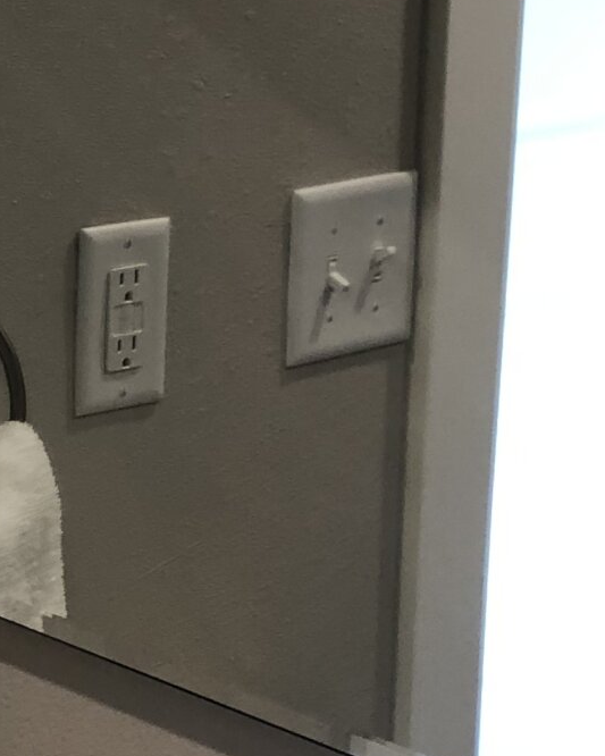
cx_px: 79
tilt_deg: -21.0
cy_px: 673
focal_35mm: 105
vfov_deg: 18.0
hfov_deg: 14.5
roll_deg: +2.7
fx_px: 2350
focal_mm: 3.99
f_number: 1.8
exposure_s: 1/30
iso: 25
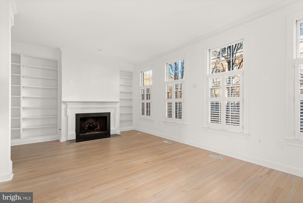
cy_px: 102
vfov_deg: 70.5
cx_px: 152
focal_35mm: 17
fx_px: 143
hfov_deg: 93.3
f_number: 8
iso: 250
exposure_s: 1/3
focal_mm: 17
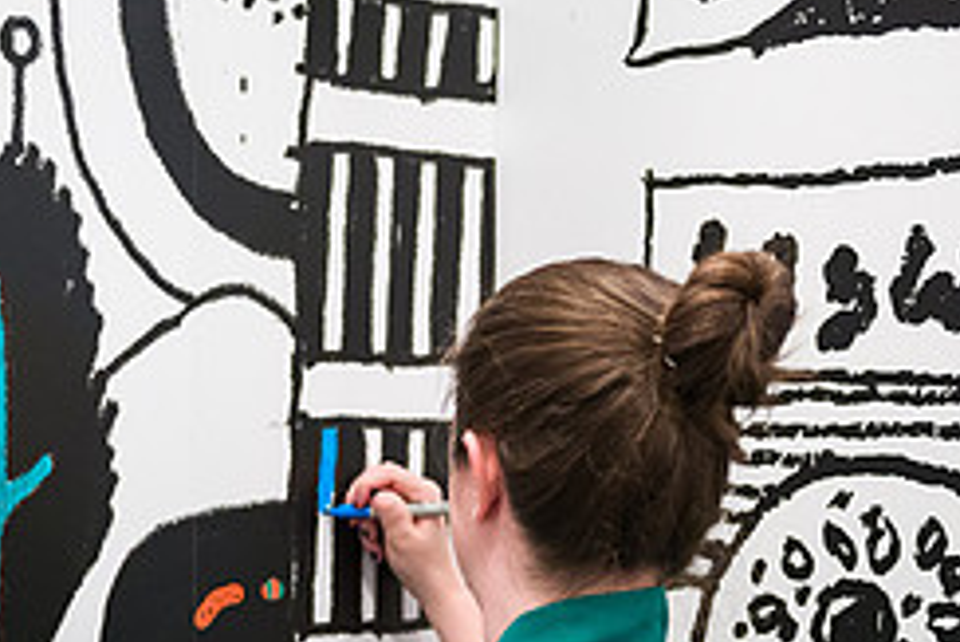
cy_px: 666
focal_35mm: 114
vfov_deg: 11.9
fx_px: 3042
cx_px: 291
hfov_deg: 17.9
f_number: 3.2
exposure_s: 1/200
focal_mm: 48
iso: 3200
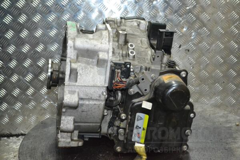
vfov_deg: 23.8
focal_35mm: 57
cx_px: 120
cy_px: 80
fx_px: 380
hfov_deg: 35.1
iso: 2800
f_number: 5
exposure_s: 1/60
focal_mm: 38
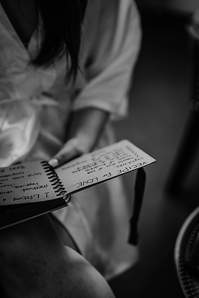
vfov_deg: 23.6
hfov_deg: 15.9
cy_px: 148
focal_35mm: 86
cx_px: 99
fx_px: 713
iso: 400
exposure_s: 1/160
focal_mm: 85
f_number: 1.8
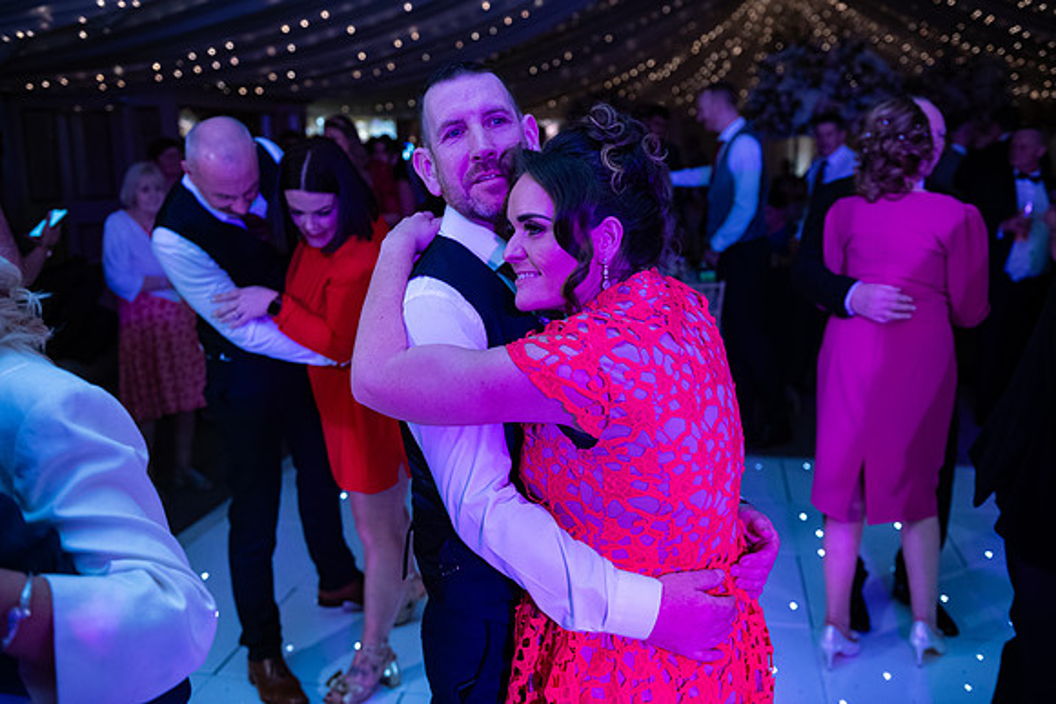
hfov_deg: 55.8
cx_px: 528
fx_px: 998
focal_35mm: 34
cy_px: 352
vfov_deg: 38.9
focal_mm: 34
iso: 1000
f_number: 3.5
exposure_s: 1/160
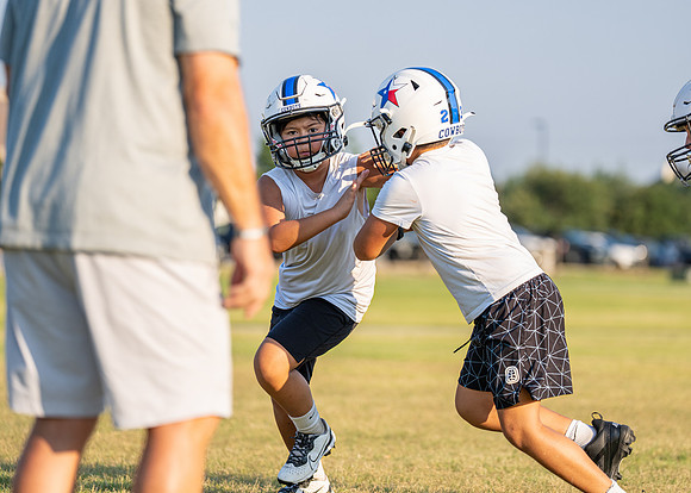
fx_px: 3192
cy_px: 229
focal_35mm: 163
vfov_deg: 8.8
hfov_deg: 12.4
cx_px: 370
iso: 200
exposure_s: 1/2000
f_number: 2.8
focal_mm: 142
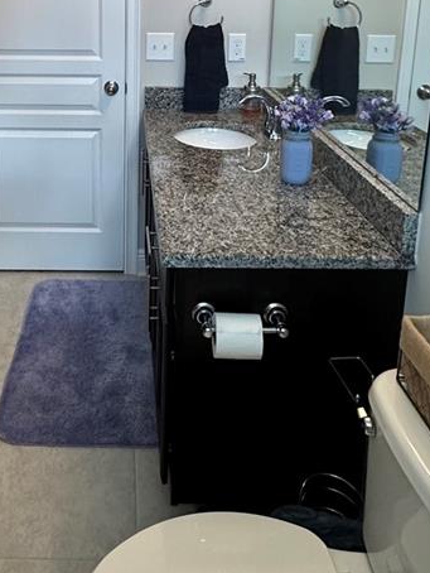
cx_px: 117
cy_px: 100
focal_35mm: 37
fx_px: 612
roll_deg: +0.1
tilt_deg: -11.6
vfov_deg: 46.9
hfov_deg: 37.9
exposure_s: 1/120
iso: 250
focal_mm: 2.22
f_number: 2.2
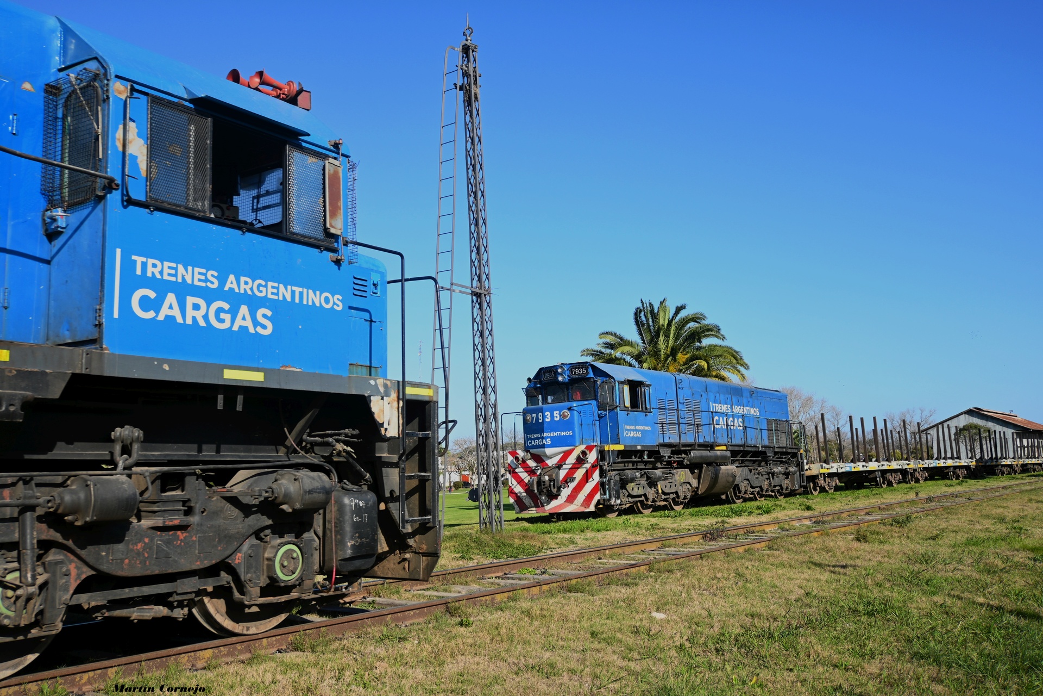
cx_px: 522
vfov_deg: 40.0
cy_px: 348
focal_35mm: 33
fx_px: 956
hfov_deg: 57.2
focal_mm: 22
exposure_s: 1/640
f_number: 4
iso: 100
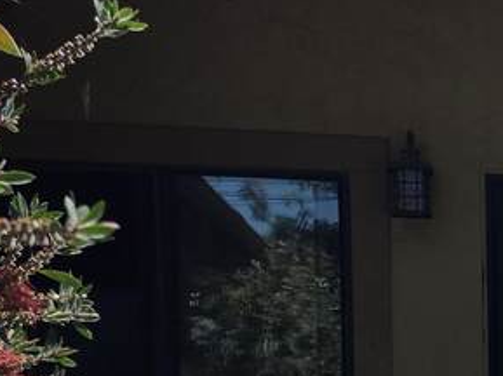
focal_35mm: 102
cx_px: 978
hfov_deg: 15.7
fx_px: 1480
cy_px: 413
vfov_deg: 14.2
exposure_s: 1/859
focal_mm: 6.3
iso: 12
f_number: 1.7
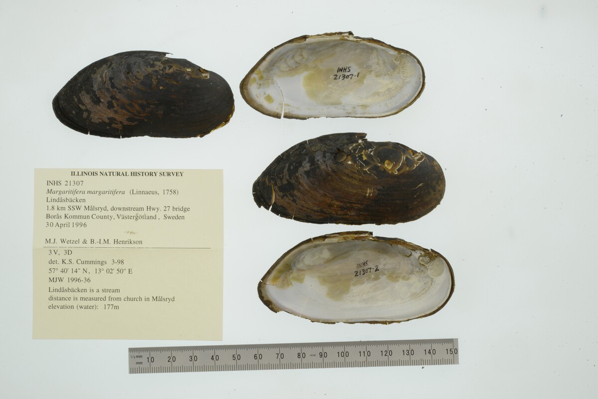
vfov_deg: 22.6
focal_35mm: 60
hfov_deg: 33.4
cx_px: 299
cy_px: 200
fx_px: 997
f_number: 32
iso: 100
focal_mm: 60
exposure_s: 1/10
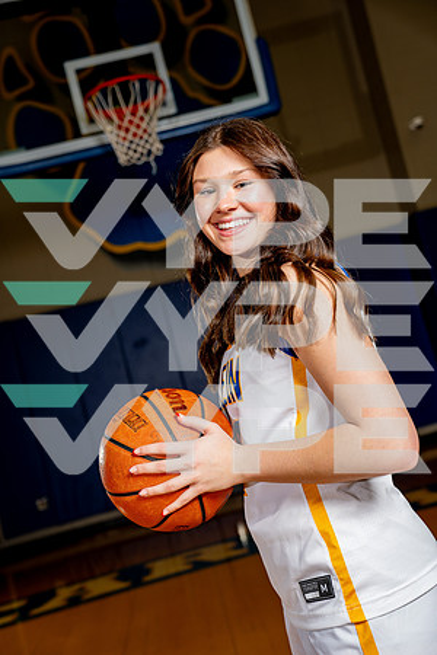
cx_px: 218
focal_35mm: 46
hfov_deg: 29.2
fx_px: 838
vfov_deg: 42.7
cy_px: 328
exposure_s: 1/250
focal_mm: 46
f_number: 4
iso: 160
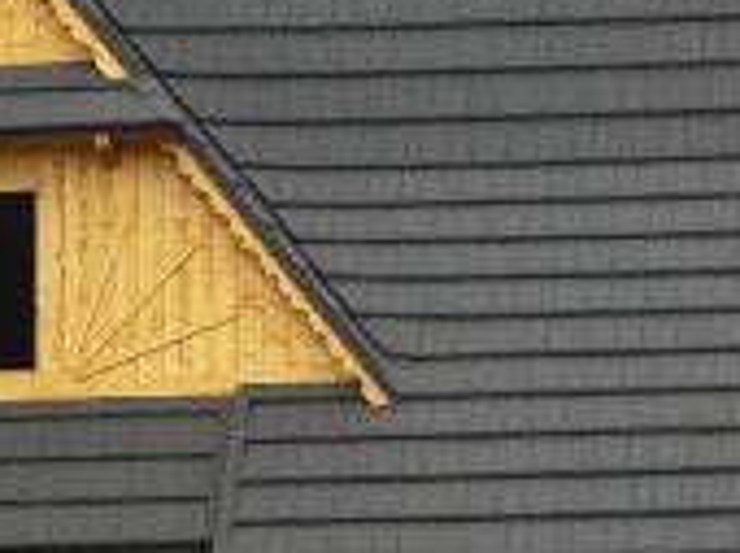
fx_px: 6767
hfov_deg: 6.3
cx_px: 575
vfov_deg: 4.7
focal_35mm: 317
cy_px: 48
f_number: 3.2
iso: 100
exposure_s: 1/80
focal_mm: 10.8
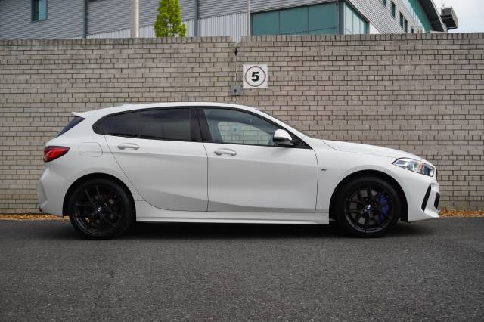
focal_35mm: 40
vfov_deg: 33.0
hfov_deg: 47.9
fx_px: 544
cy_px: 161
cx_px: 242
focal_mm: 27
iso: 125
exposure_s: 1/160
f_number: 6.3
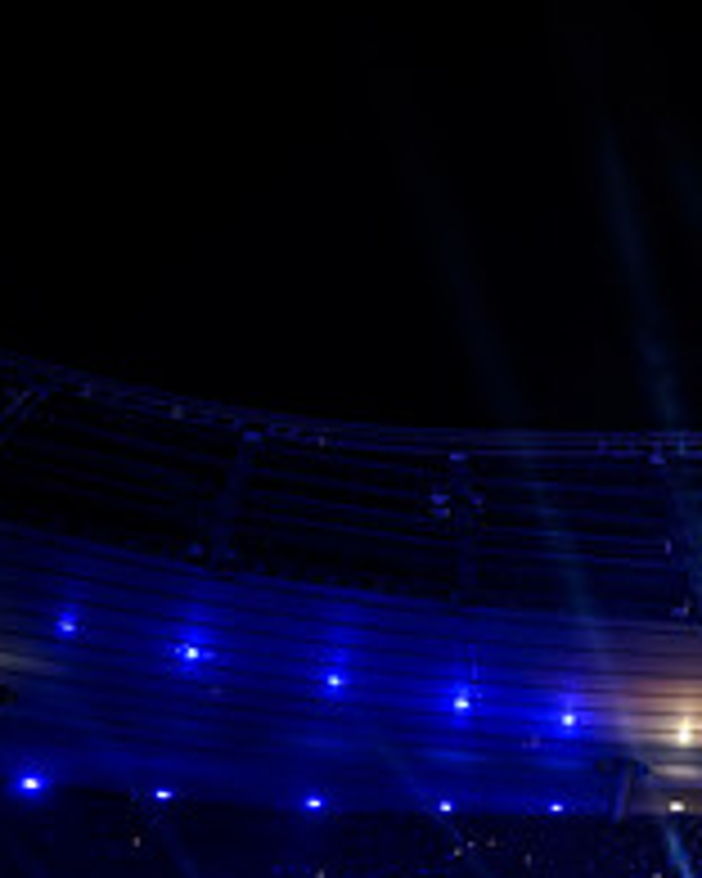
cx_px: 1215
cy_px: 651
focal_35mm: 67
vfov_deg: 27.9
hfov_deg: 18.5
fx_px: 1740
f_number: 2.8
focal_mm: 24
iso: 1600
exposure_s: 1/400
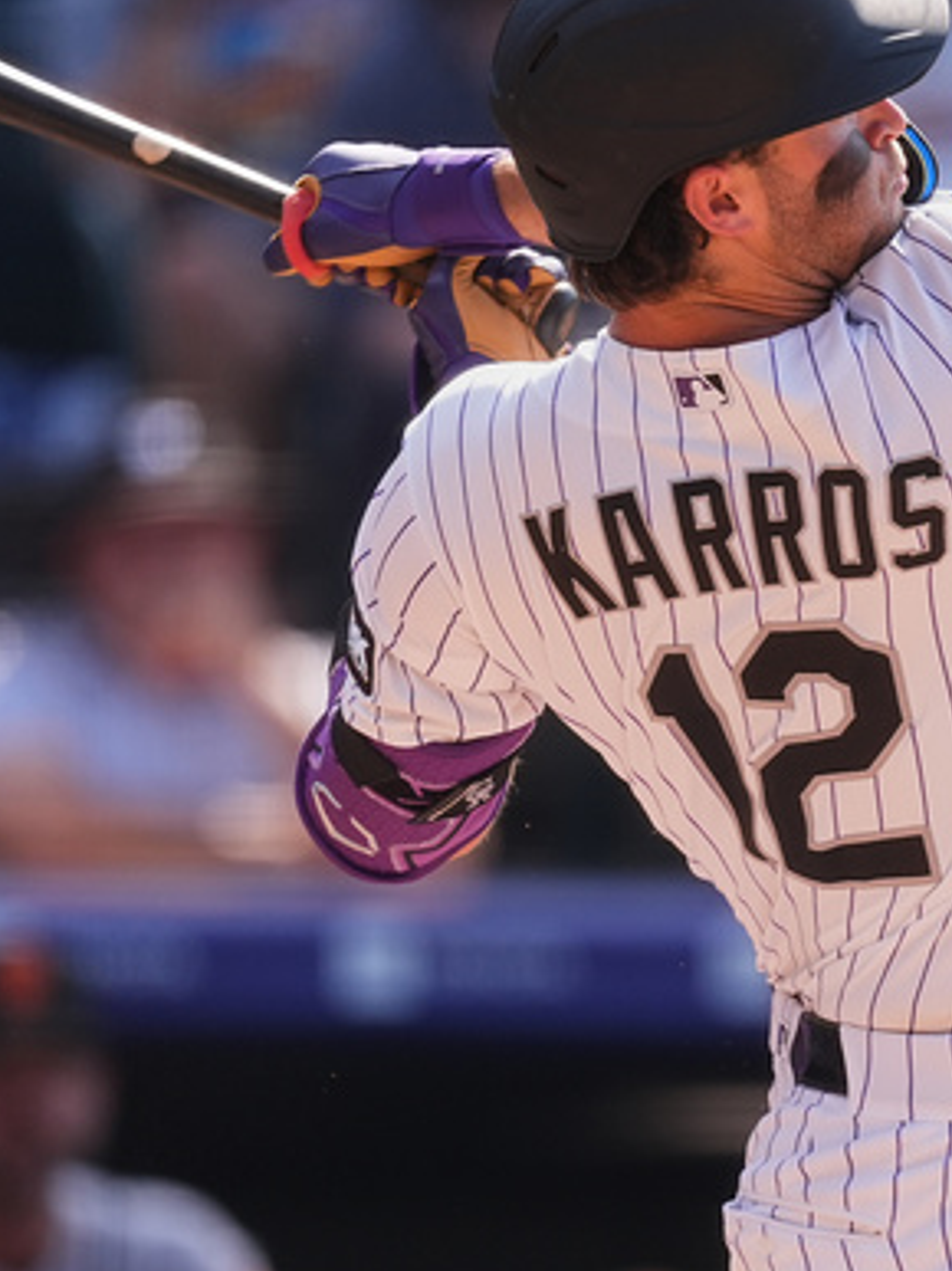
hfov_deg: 1.0
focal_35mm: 1527
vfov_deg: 1.3
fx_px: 56024
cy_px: 877
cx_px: 794
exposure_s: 1/1600
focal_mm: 600
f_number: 4
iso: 400
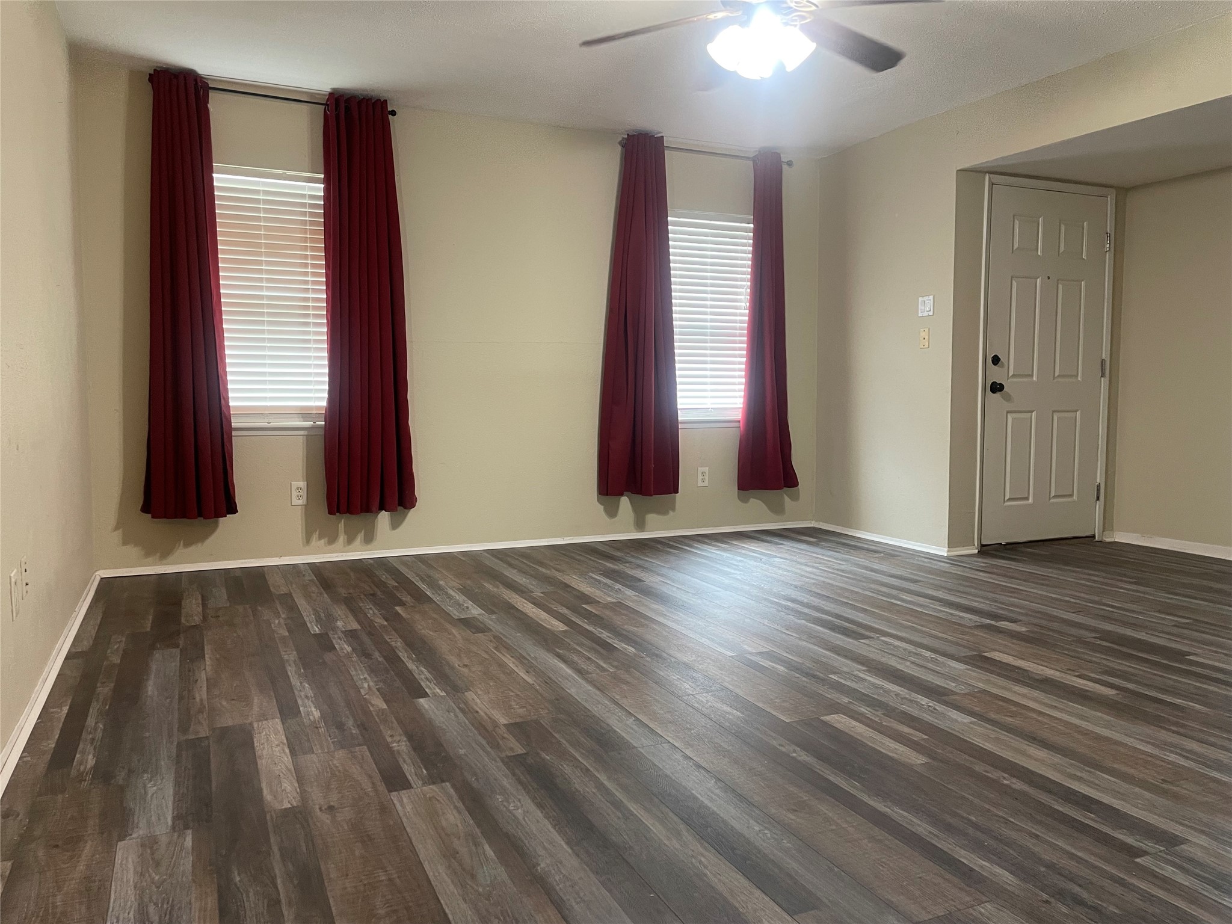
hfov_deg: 67.3
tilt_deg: -3.7
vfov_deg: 53.1
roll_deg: +0.1
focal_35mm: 26
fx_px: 925
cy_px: 462
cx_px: 616
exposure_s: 1/60
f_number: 1.6
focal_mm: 4.2
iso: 160
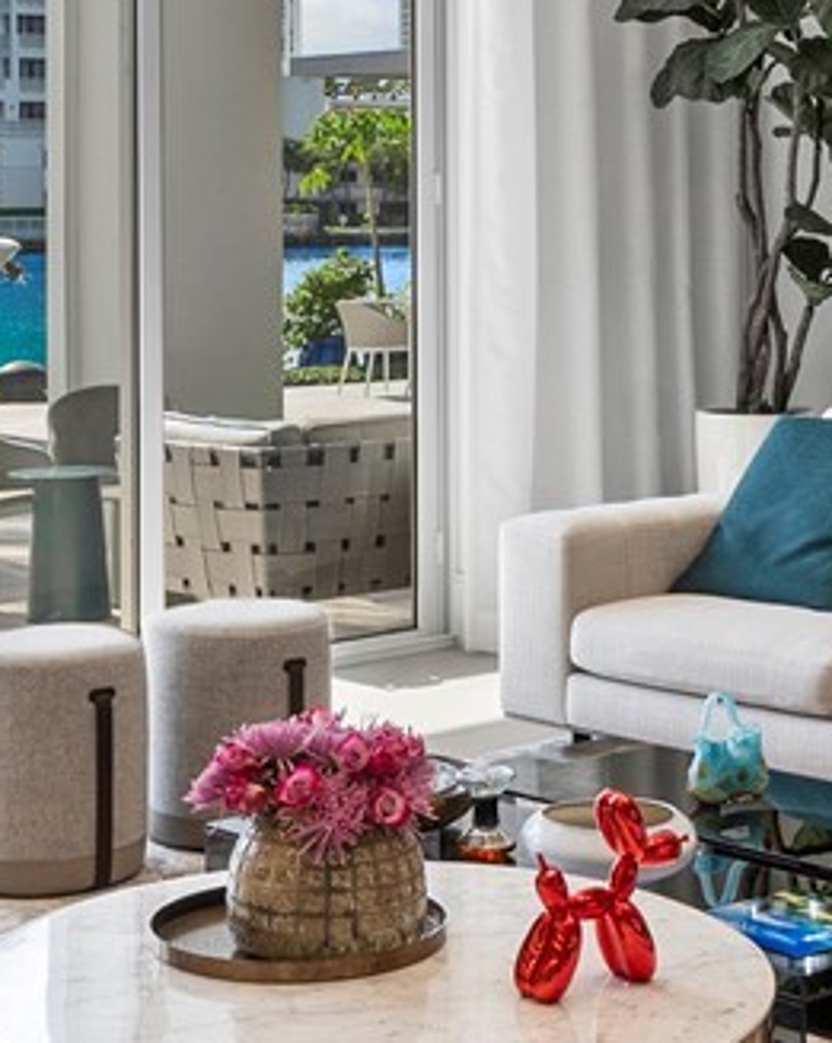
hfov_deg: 19.6
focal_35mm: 78
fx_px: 2404
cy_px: 199
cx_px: 521
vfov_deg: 24.1
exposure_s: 1/2.5
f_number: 9
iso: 100
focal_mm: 16
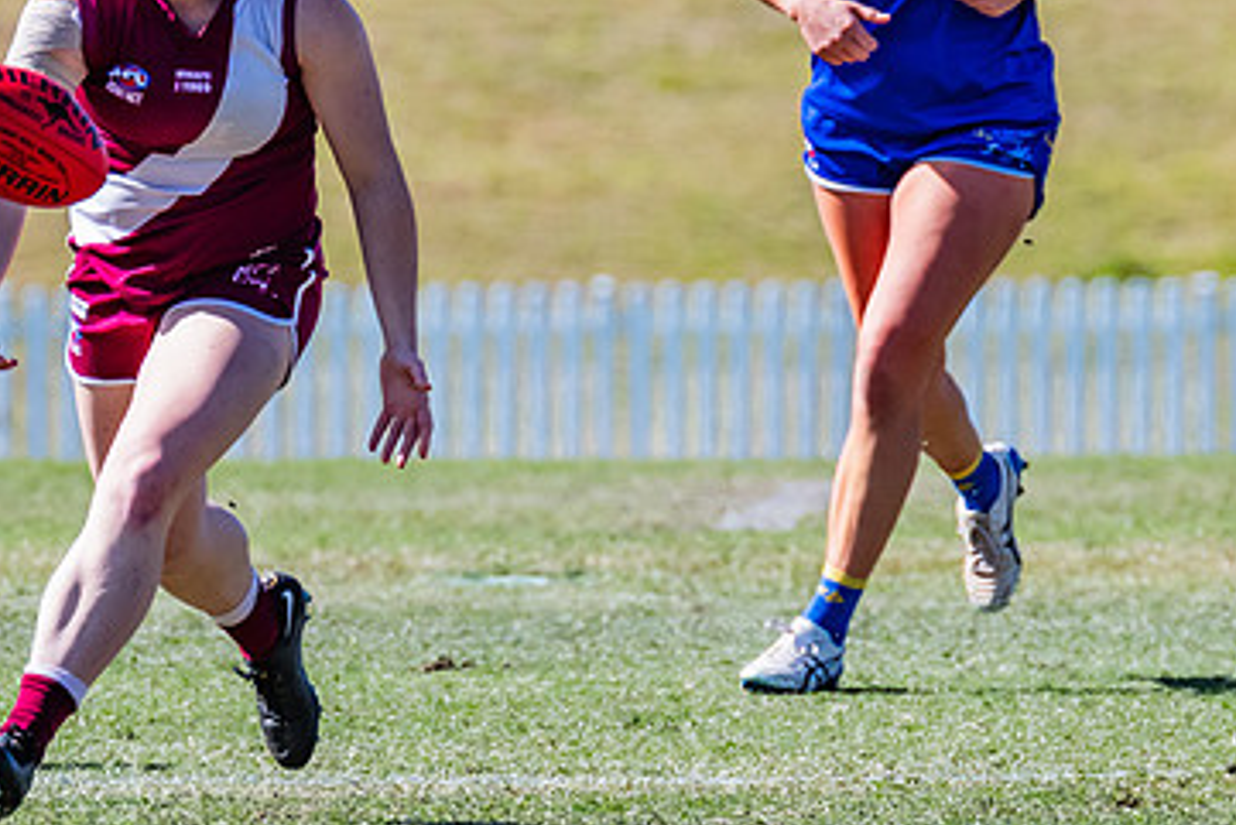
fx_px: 37368
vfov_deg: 1.3
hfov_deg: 1.9
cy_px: 294
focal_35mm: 1088
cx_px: 425
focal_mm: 420
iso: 800
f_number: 8
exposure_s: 1/1600
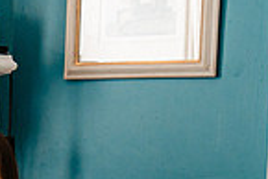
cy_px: 333
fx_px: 1550
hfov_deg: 9.5
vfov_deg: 6.5
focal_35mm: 208
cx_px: -181
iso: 1000
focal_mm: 35
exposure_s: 1/200
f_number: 3.2
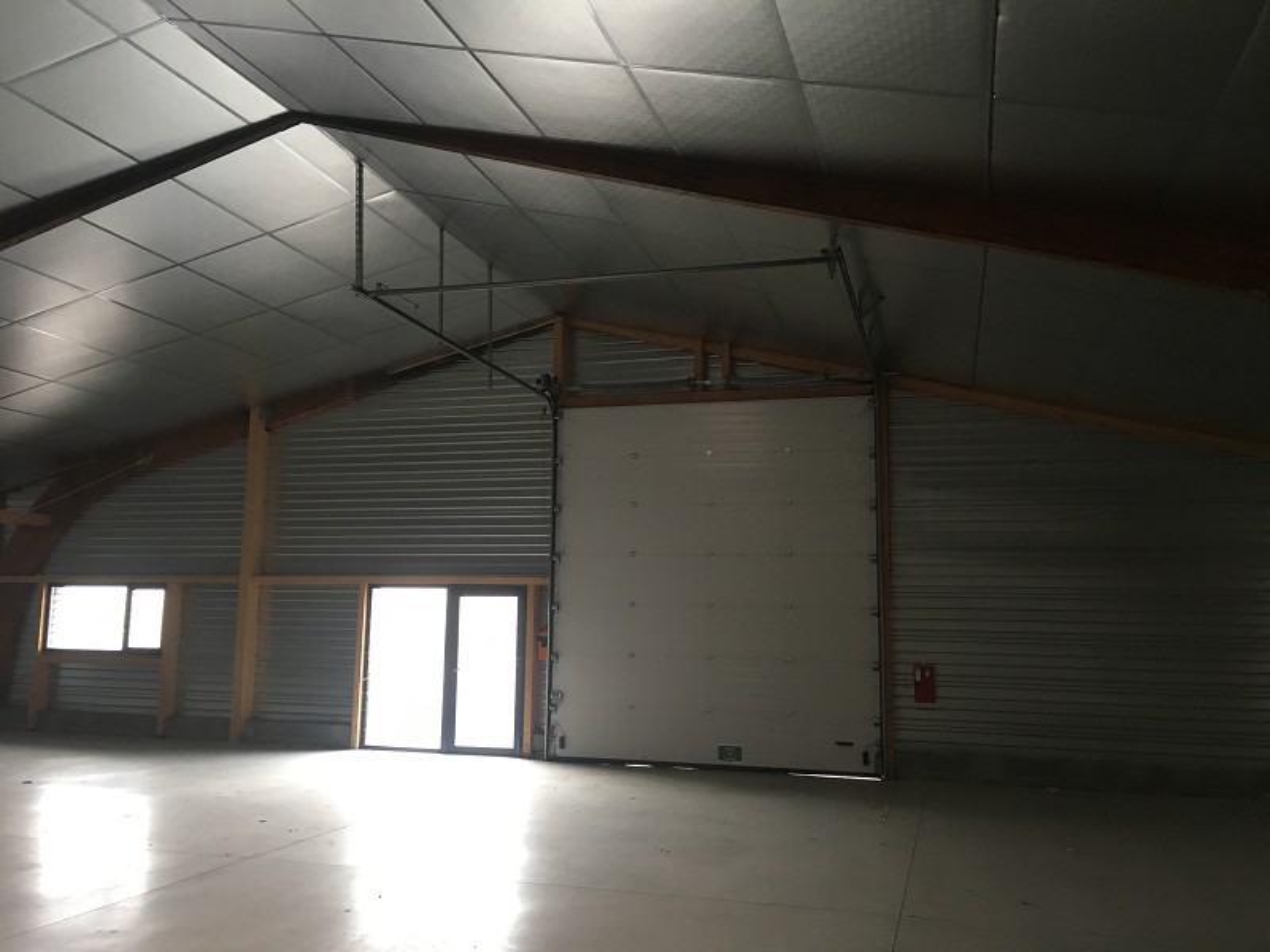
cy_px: 476
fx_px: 1064
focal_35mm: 29
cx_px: 635
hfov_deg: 61.7
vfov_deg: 48.2
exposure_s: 1/33
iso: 125
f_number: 2.2
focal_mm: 4.15
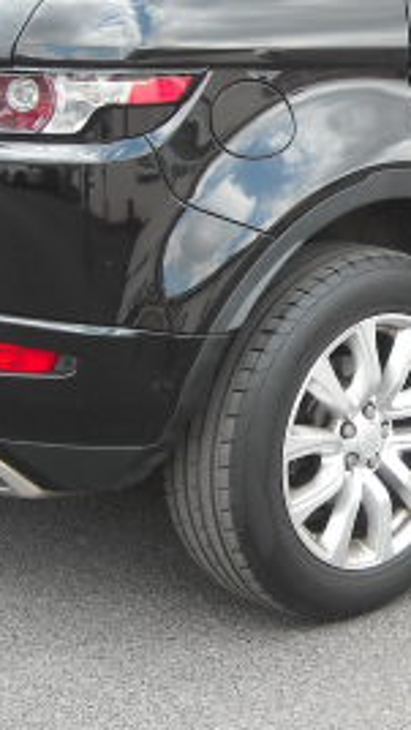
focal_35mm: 91
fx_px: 1761
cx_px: 359
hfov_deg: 13.2
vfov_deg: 23.2
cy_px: 174
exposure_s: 1/100
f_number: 2.8
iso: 64
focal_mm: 5.7
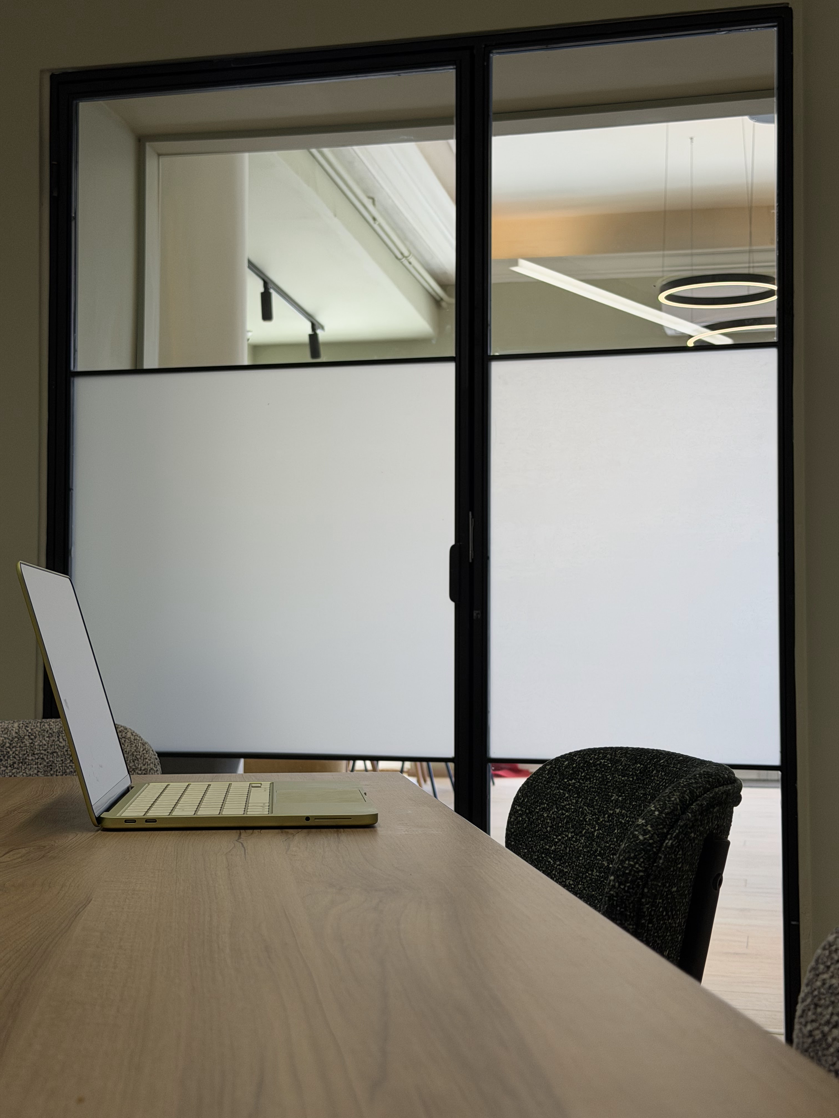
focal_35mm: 48
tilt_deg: +2.2
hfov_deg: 30.3
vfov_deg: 39.7
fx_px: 1551
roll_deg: -0.2
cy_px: 559
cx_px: 420
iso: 64
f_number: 1.78
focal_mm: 6.76
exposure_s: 1/311
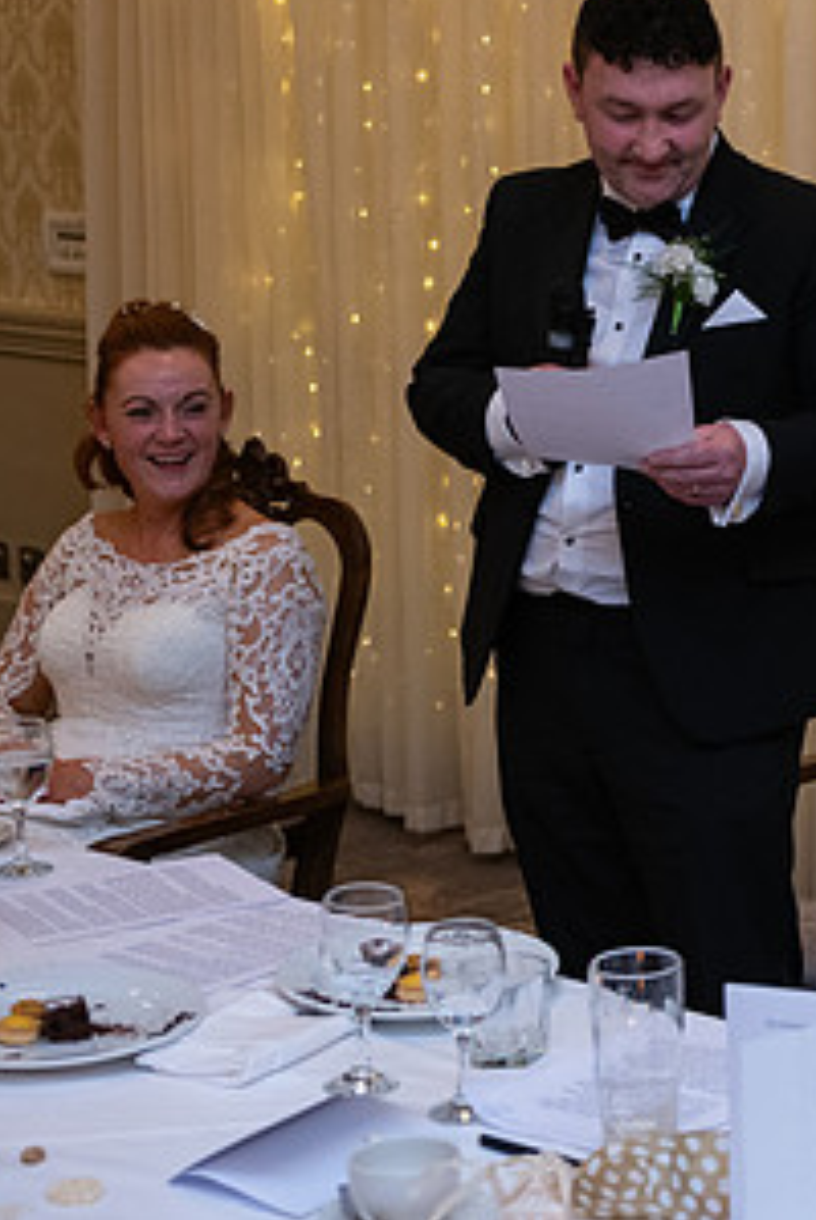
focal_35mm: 93
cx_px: 983
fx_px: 3154
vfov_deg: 21.8
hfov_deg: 14.3
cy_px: 435
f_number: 3.5
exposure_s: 1/160
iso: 1000
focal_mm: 48
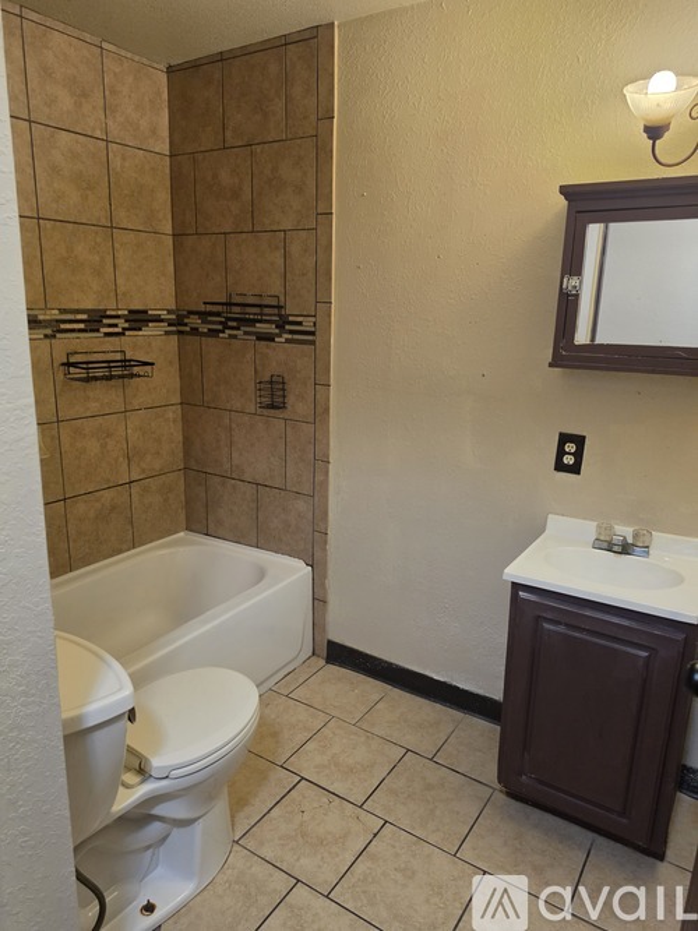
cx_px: 349
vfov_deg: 73.9
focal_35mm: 23
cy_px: 466
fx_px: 619
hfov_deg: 58.9
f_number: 1.4
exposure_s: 1/120
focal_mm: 6.5
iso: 320
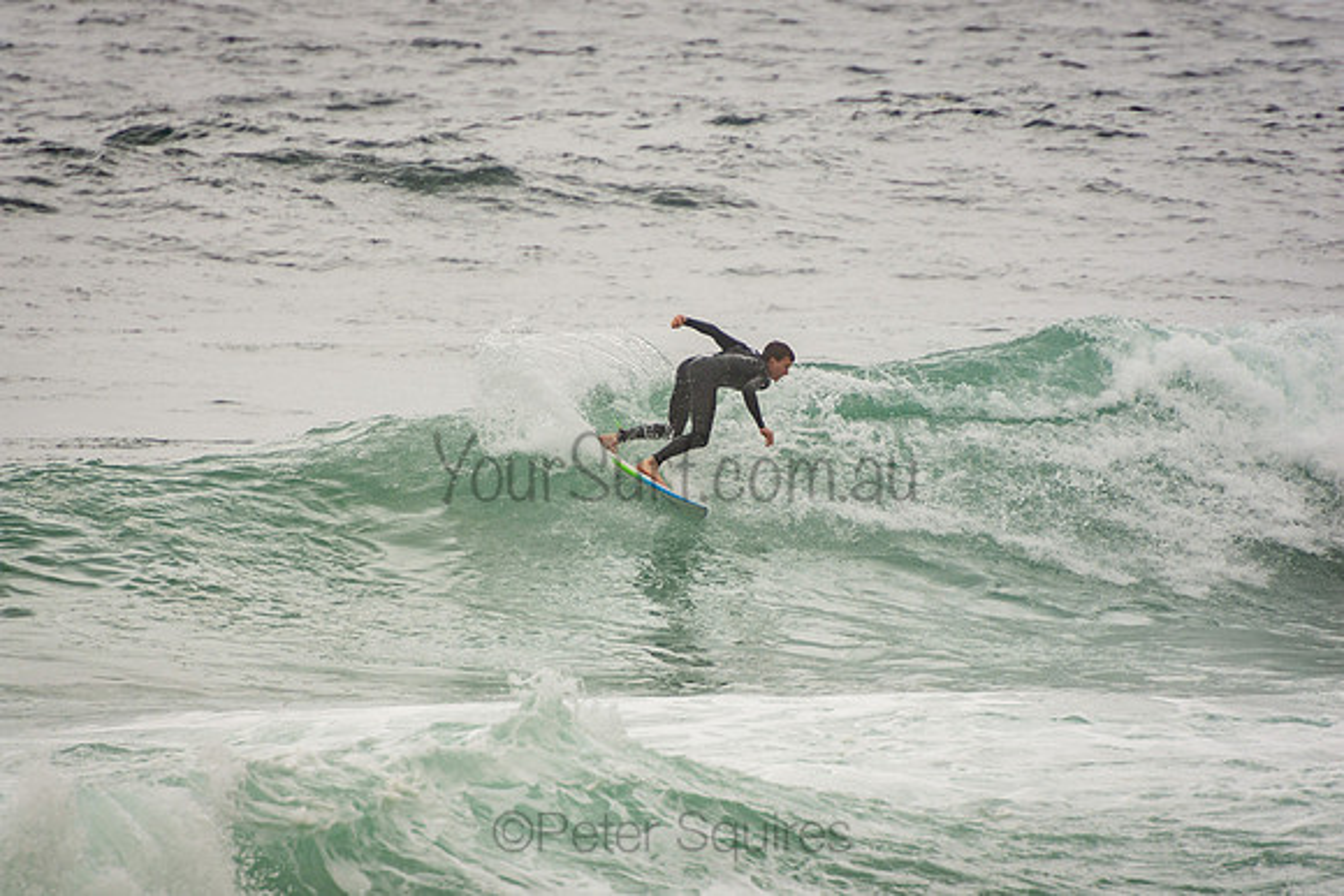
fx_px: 22404
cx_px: 672
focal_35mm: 600
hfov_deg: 3.4
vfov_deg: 2.3
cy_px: 448
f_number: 5.6
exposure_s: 1/1250
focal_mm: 400
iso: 280
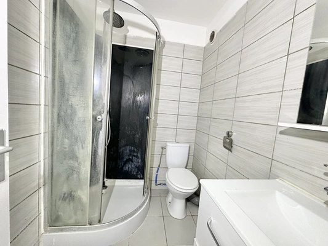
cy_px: 123
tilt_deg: -4.6
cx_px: 164
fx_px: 133
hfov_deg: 102.1
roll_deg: -4.7
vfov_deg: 85.7
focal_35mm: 14
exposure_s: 1/50
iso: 500
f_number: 2.2
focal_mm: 2.22
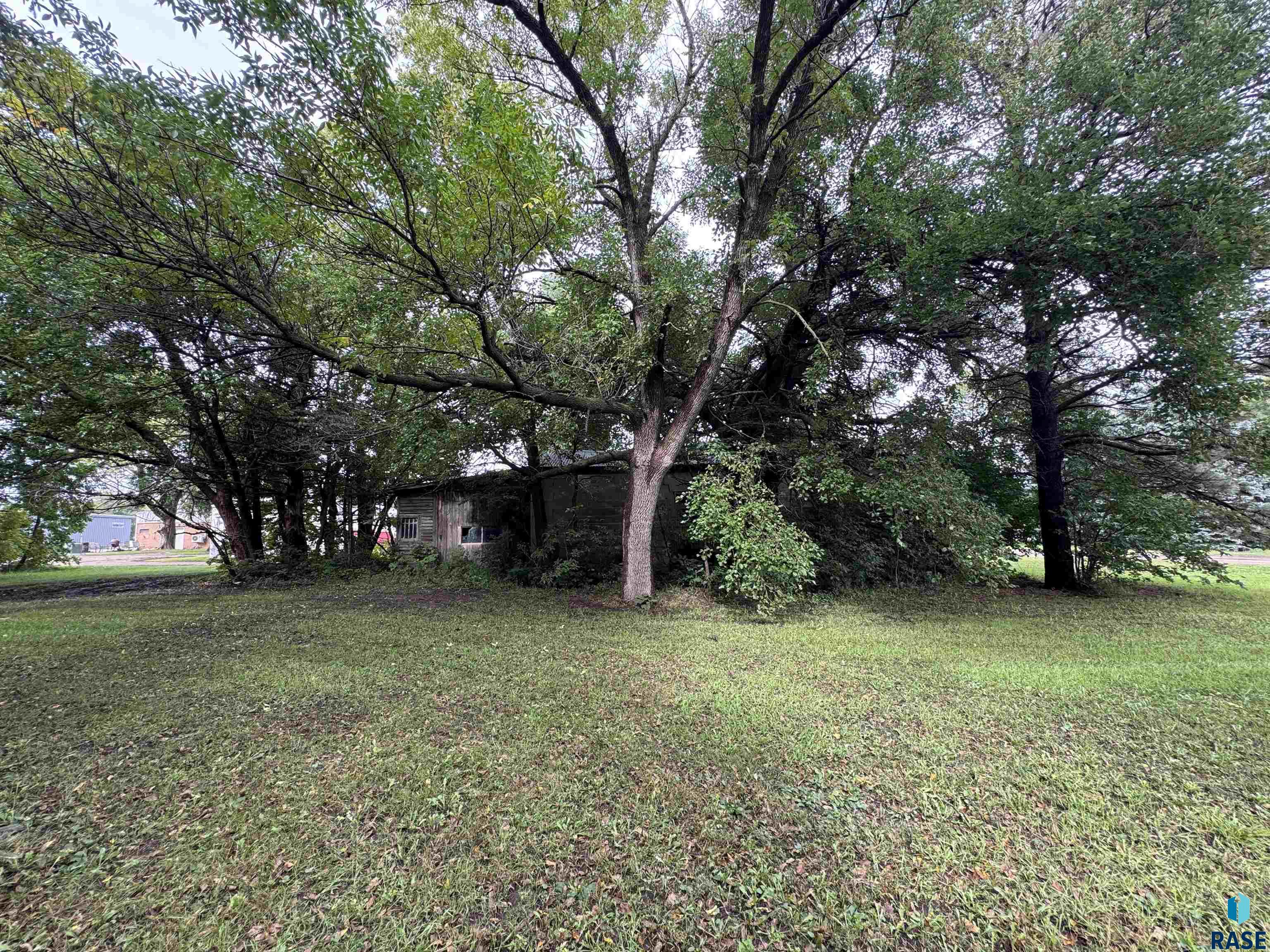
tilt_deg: +6.3
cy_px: 476
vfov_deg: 85.7
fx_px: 514
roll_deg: +1.4
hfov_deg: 102.1
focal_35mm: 14
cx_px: 635
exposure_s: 1/101
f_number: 2.2
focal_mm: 2.22
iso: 40
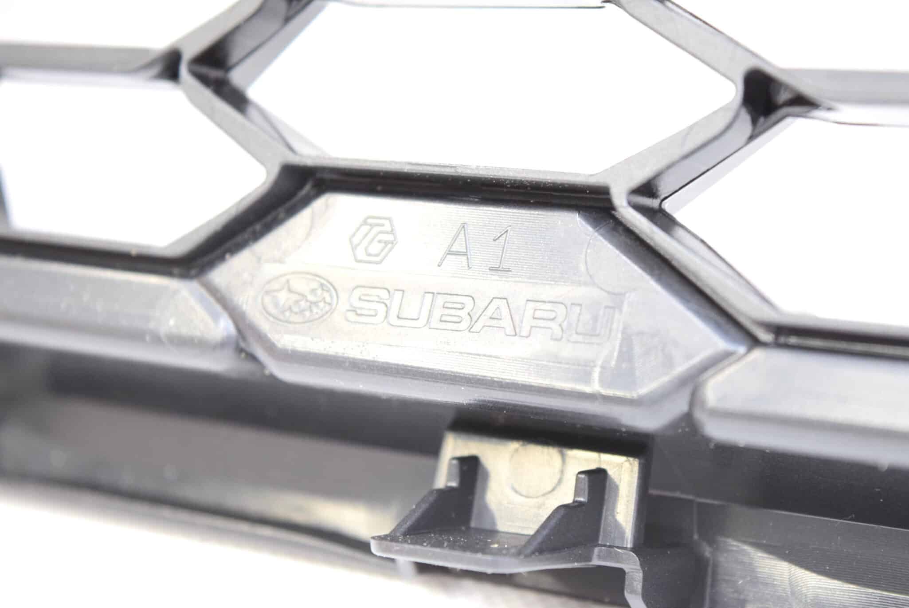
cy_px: 304
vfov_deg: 16.6
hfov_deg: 24.6
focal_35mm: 82
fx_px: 2085
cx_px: 454
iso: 1400
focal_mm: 55
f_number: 5.6
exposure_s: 1/60
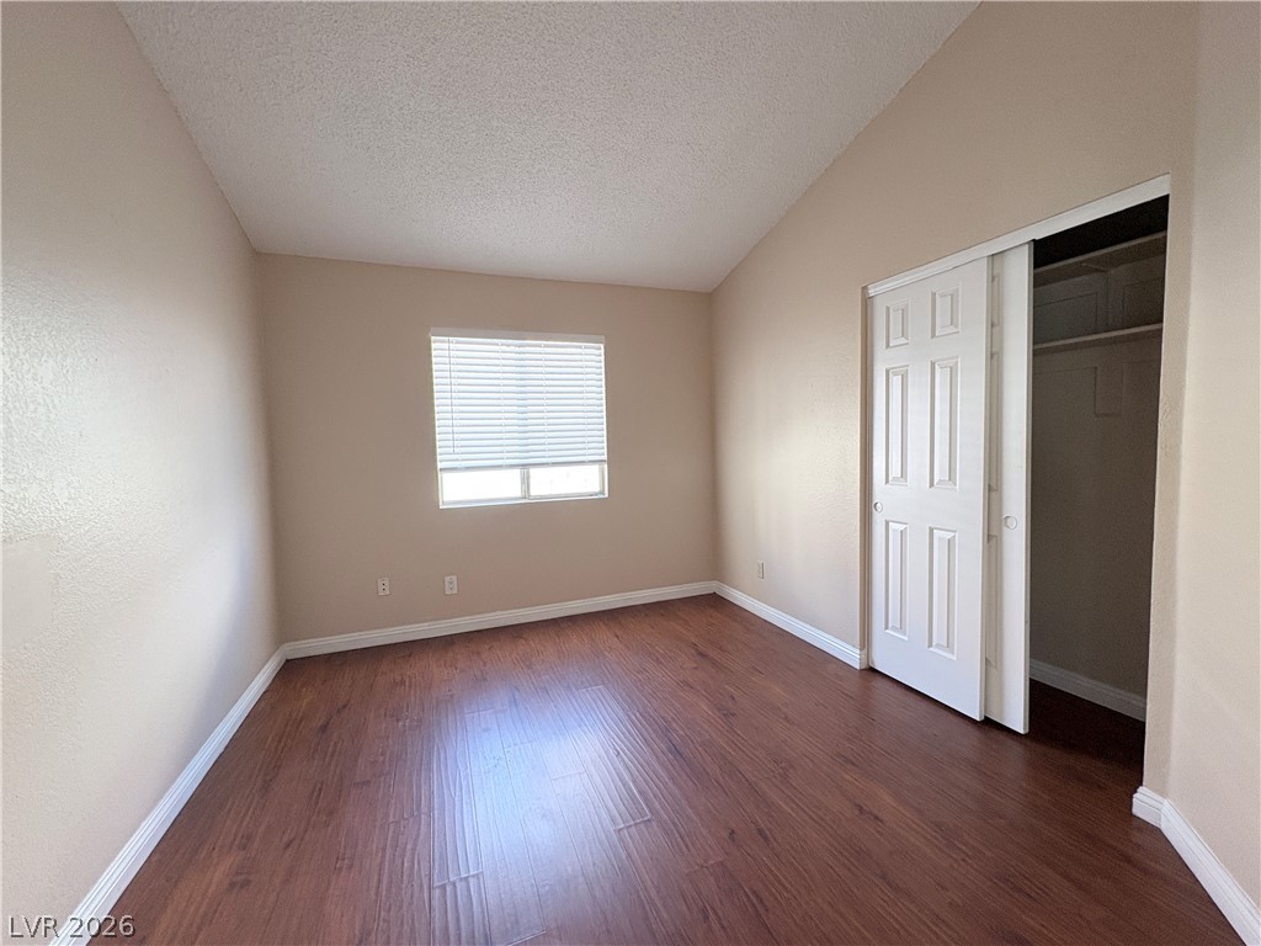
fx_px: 510
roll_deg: +1.8
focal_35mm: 14
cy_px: 473
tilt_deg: -3.6
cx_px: 630
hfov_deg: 102.1
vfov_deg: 85.7
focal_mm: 2.22
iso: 250
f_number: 2.2
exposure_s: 1/73
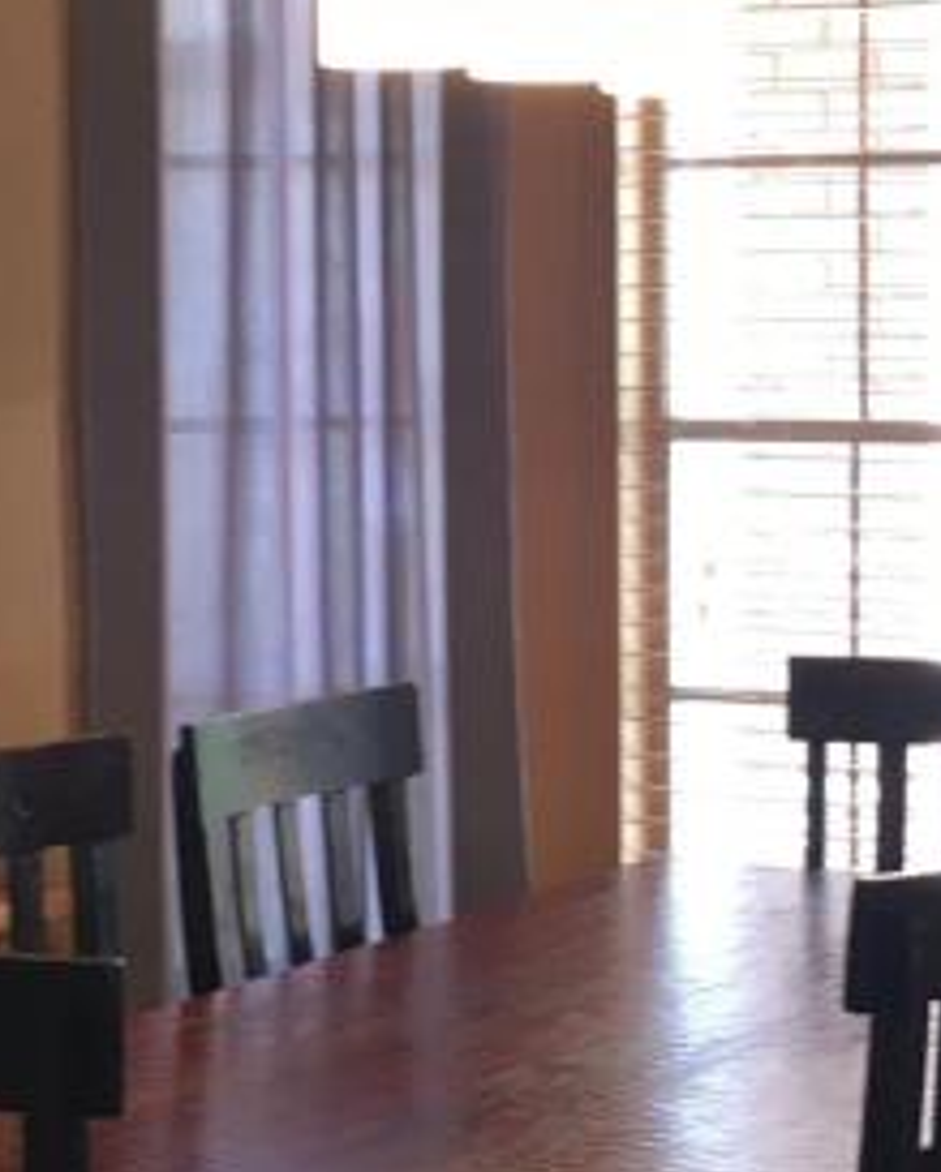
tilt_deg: -0.8
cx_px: 584
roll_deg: +1.0
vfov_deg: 18.1
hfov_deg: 14.5
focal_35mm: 106
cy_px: 434
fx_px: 3684
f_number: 2.2
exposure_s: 1/30
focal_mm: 4.15
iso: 64
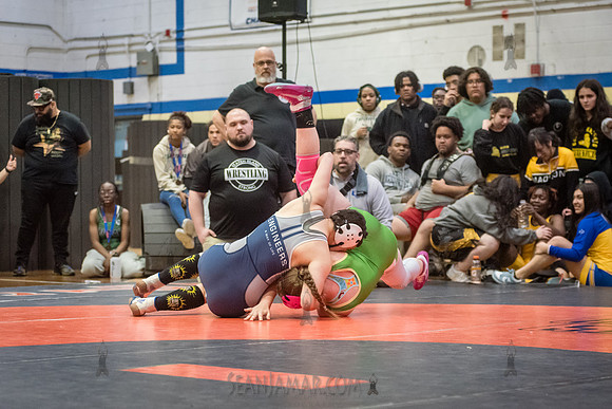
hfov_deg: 21.2
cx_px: 325
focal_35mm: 96
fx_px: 1633
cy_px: 235
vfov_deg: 14.2
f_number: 3.5
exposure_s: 1/400
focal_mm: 80
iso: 8000
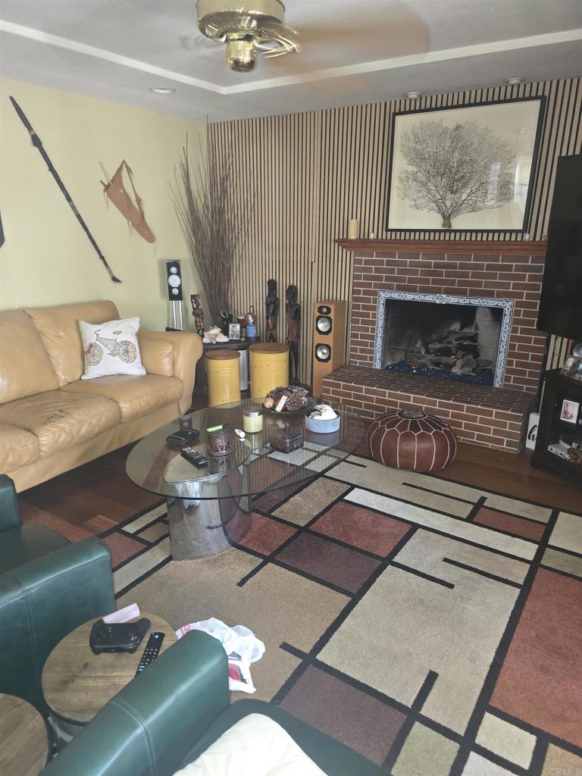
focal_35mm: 23
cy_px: 388
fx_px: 516
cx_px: 291
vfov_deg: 73.9
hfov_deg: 58.9
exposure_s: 1/12
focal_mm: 6.3
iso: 400
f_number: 1.7
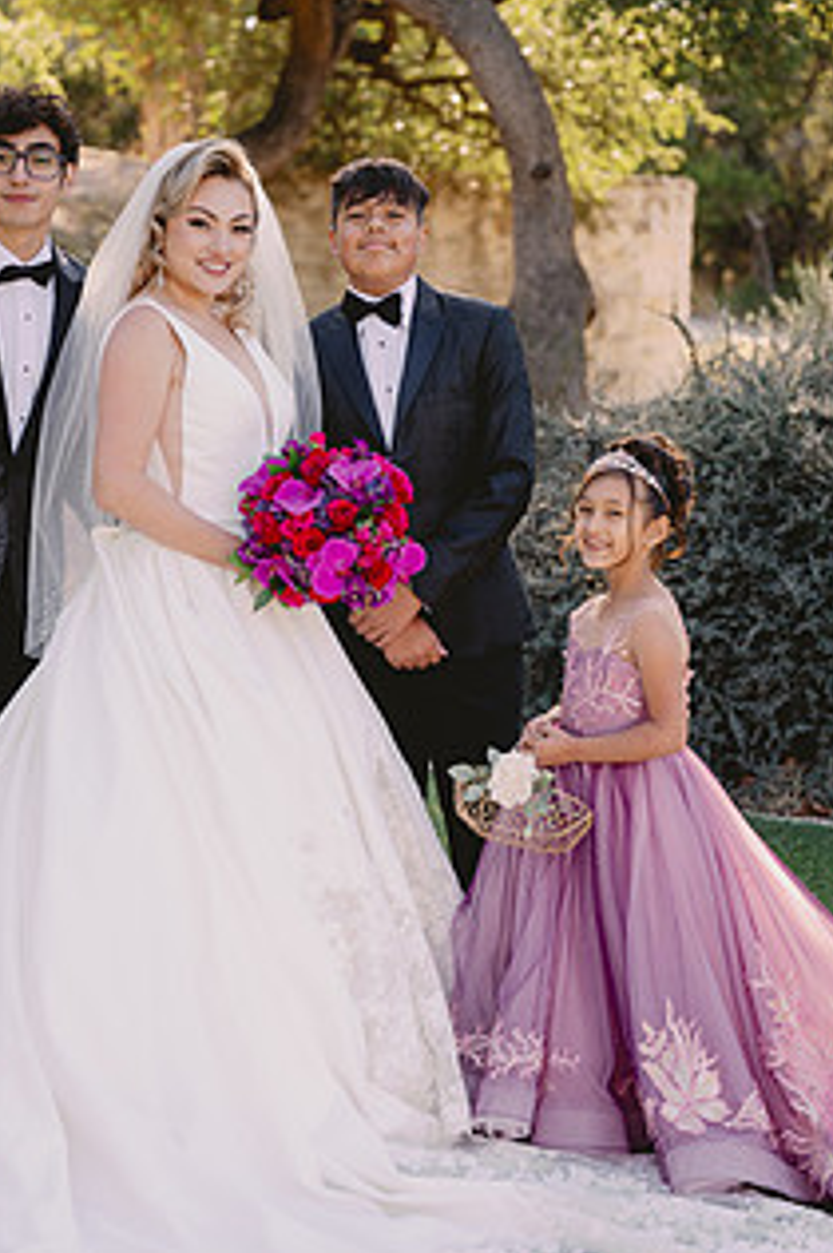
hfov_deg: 15.0
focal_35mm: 91
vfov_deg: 22.4
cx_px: 315
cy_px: 714
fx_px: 3165
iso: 80
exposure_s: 1/320
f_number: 2.8
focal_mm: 64
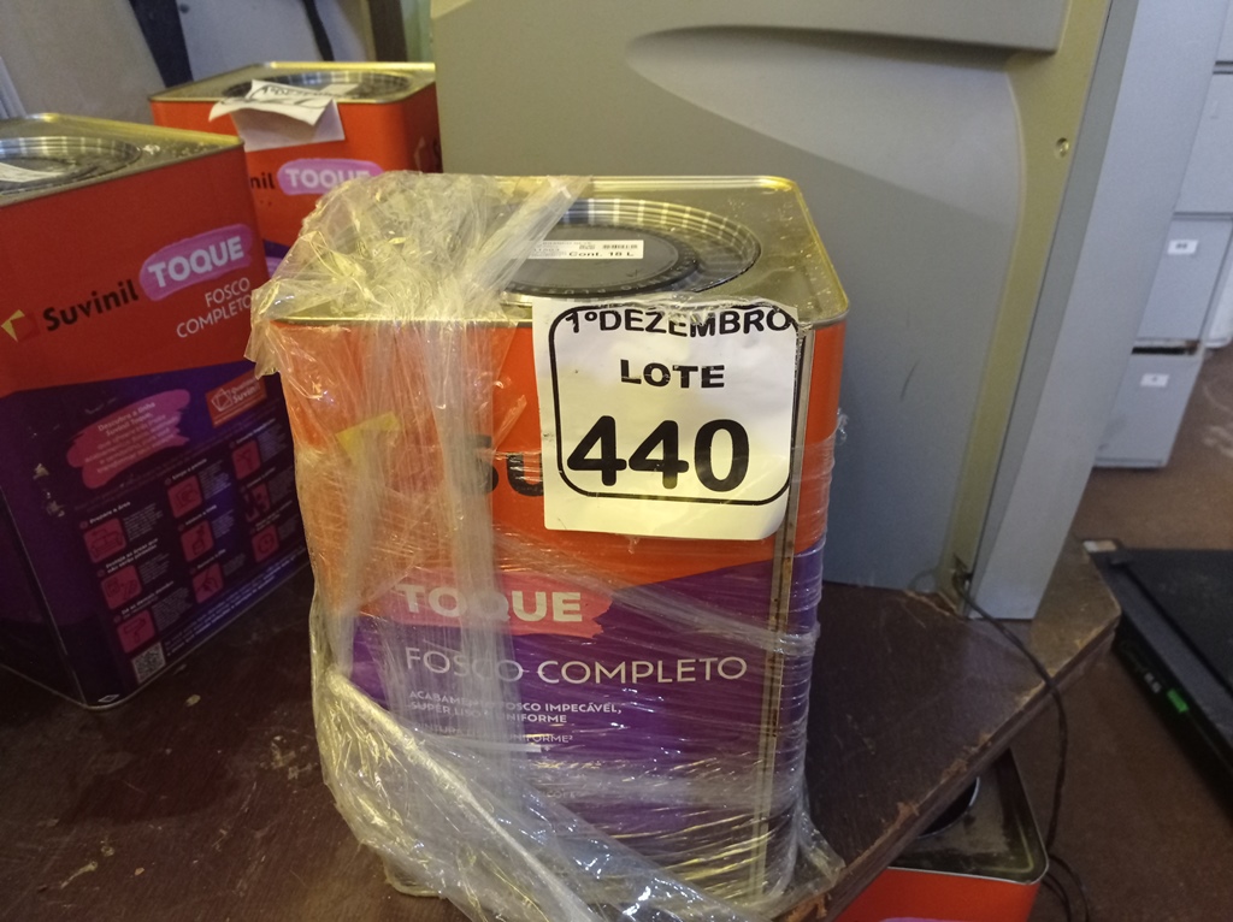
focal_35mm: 28
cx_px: 616
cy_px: 461
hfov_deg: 63.5
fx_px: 996
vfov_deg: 49.7
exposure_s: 1/24
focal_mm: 4.7
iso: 852
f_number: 1.79
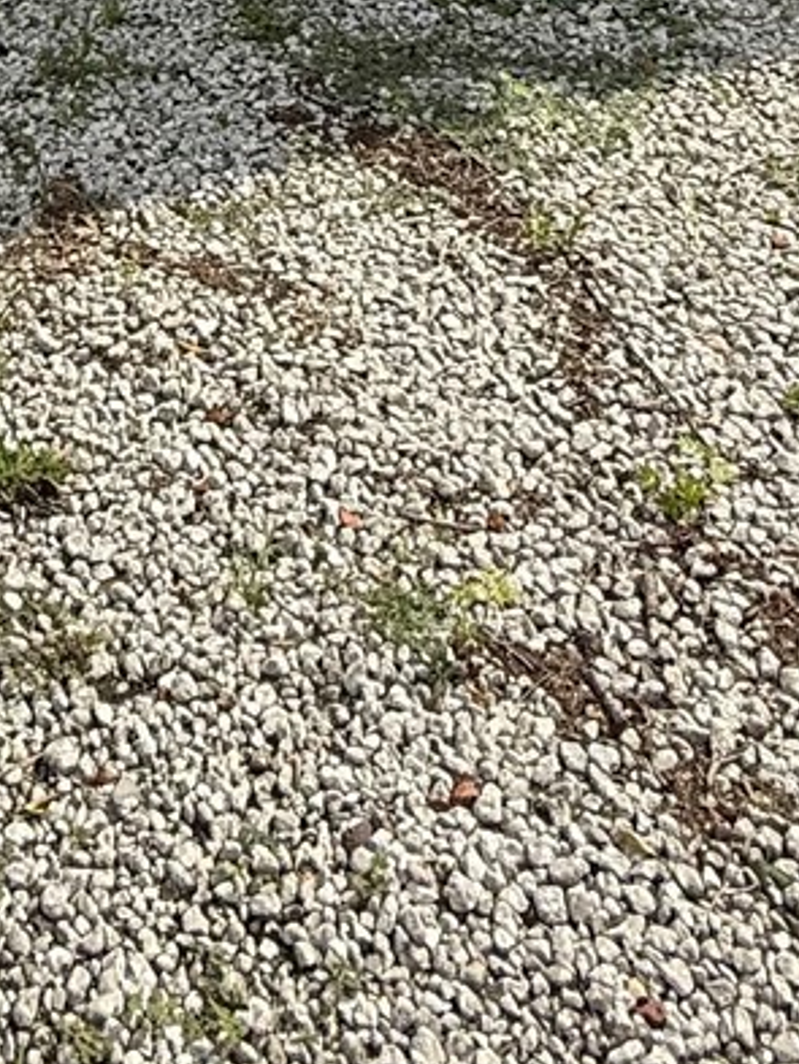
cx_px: 179
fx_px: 1753
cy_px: -590
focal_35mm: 57
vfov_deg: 24.7
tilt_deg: -2.4
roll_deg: -1.0
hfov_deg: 25.3
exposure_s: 1/1901
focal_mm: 2.22
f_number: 2.2
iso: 64
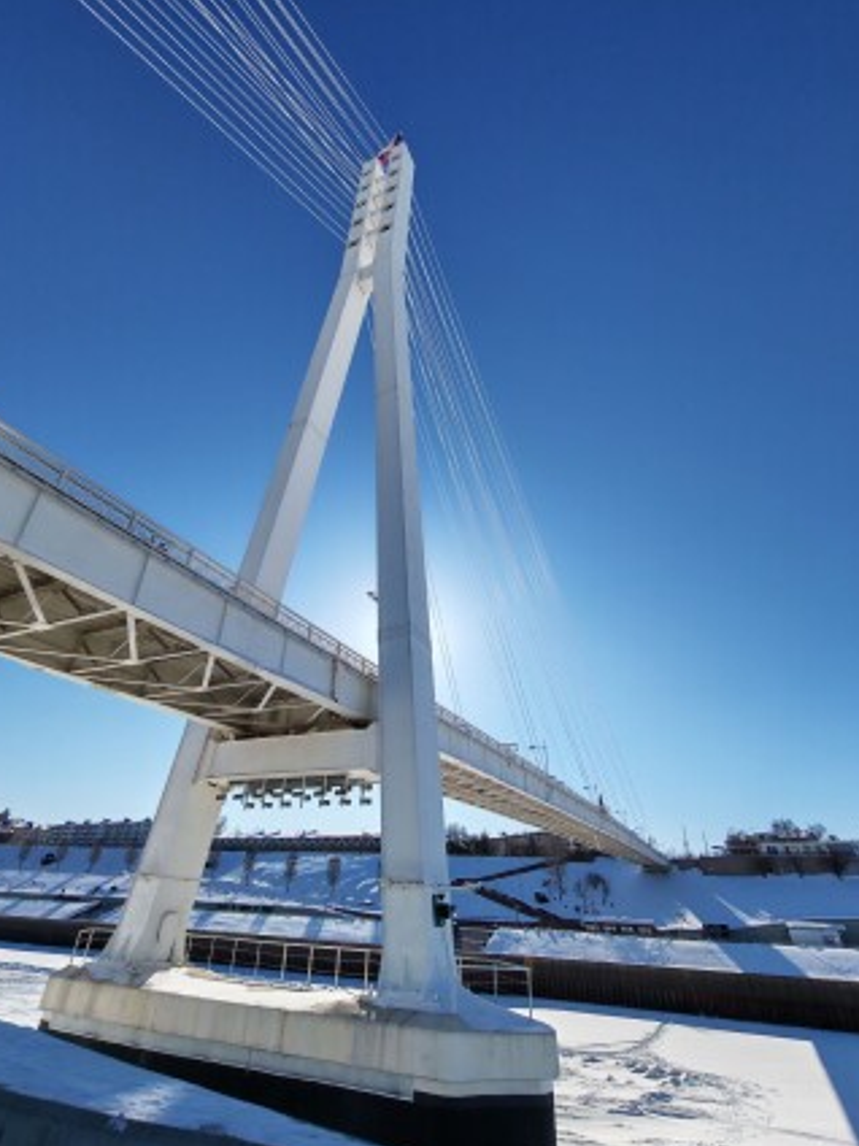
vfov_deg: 91.0
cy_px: 557
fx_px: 562
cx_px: 419
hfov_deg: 74.7
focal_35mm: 17
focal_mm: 1.96
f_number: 2.2
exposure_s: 1/2200
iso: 50
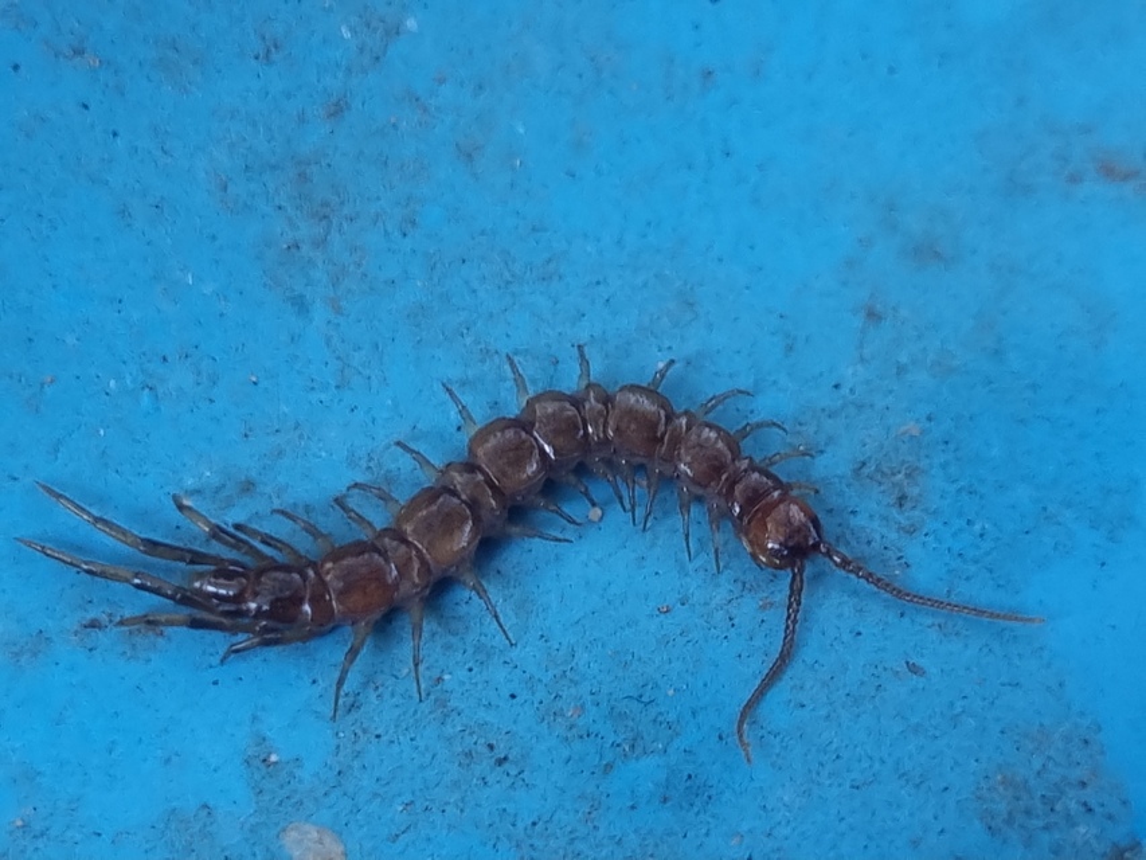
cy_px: 430
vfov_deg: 53.1
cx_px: 573
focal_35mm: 26
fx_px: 861
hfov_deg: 67.3
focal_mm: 5.4
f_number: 1.8
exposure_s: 1/50
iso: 160
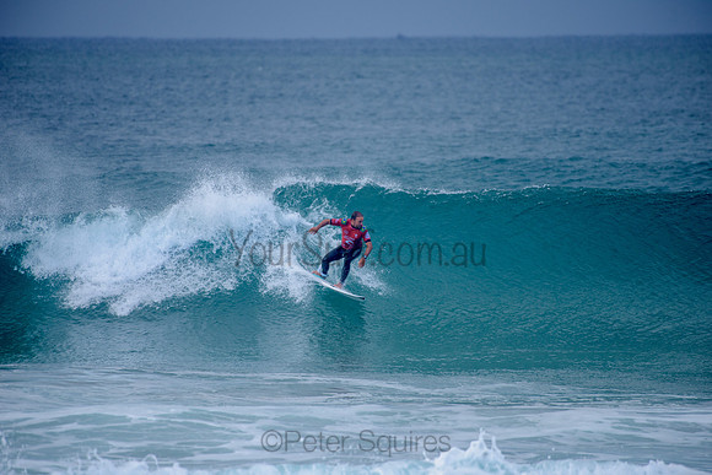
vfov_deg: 2.7
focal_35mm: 509
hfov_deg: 4.1
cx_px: 356
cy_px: 238
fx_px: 10063
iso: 125
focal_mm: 500
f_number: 5.6
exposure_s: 1/800
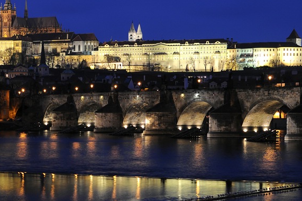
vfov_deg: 13.0
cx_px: 54
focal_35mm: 105
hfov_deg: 19.3
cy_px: 144
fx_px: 880
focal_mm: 40
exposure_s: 1.3
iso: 200
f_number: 5
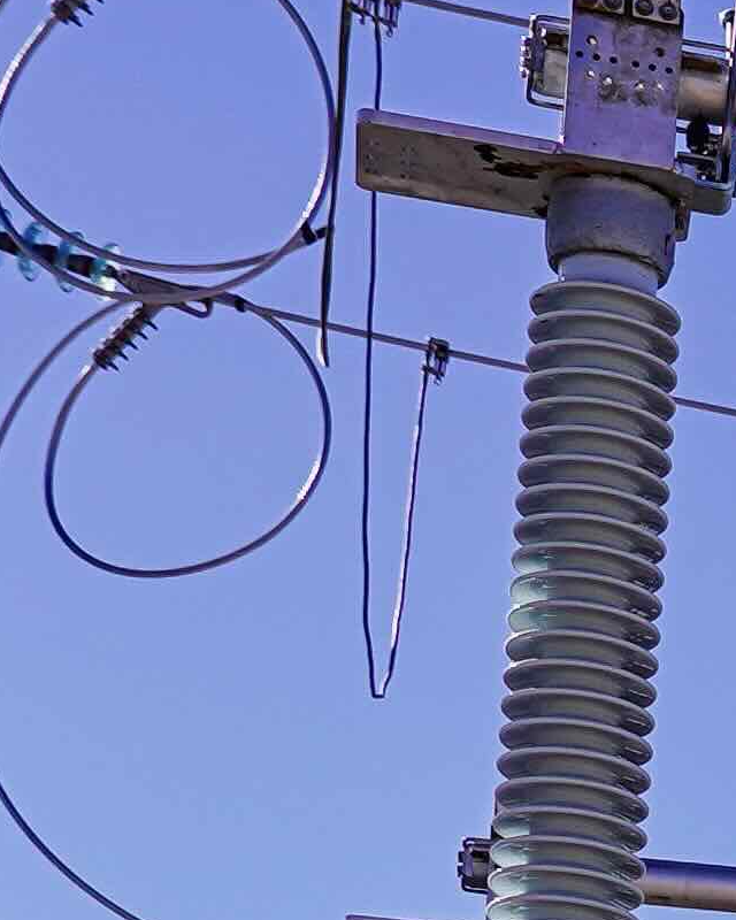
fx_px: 5364
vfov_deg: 9.2
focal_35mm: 197
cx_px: 2912
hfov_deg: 6.4
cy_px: 1865
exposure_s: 1/1000
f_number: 5
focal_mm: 28
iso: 100
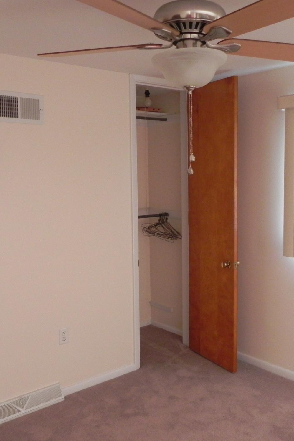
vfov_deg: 51.9
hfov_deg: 35.9
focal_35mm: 37
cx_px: 150
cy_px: 223
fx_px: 453
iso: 400
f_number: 2.8
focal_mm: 4.6
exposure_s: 1/31
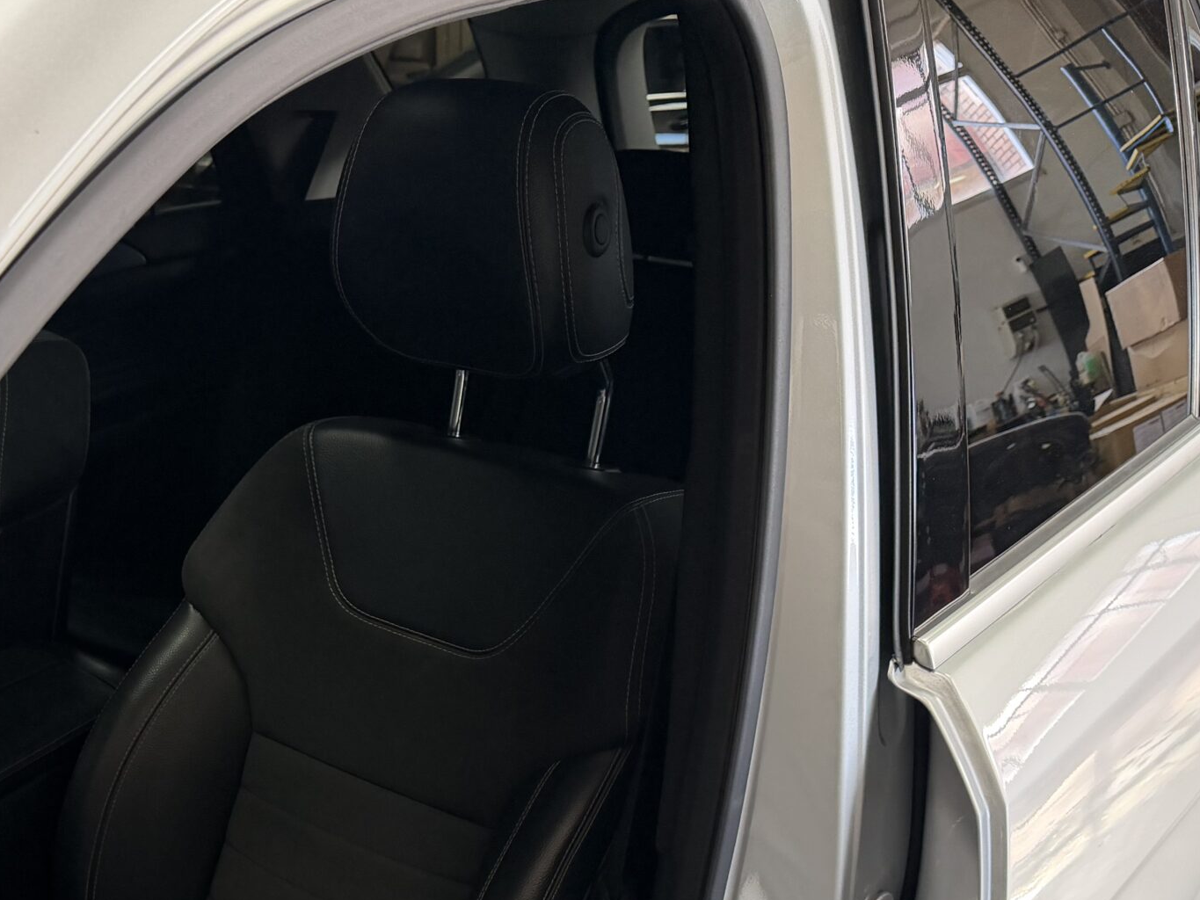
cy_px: 813
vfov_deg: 30.7
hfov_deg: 40.9
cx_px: 301
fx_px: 1560
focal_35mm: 45
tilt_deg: -29.8
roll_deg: -0.8
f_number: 1.78
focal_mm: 6.76
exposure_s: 1/50
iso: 200
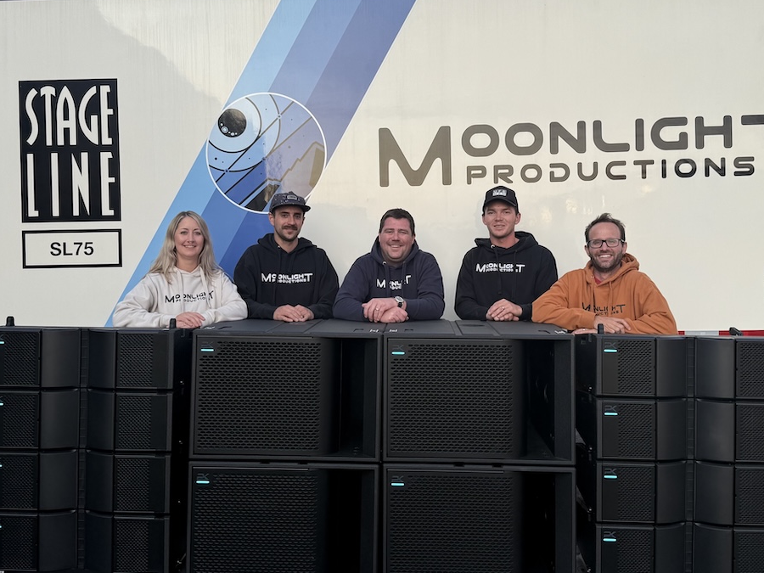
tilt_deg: +0.0
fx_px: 706
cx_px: 376
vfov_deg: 44.1
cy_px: 303
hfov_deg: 56.8
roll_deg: +0.2
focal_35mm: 32
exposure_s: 1/878
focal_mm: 6.76
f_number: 1.78
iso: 80
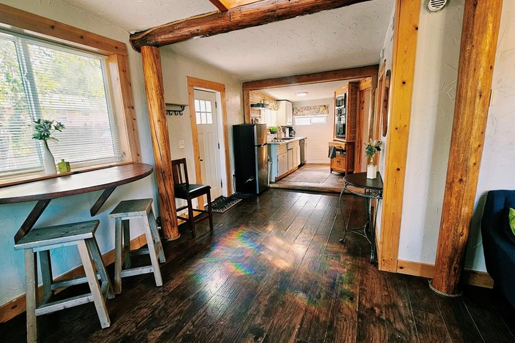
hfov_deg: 96.7
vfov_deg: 73.8
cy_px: 172
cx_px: 257
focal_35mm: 16
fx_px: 229
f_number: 2.2
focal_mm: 2.2
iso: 200
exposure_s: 1/60.2
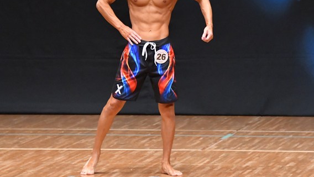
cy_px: 51
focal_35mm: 407
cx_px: 152
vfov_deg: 3.0
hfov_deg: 5.3
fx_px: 3390
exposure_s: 1/400
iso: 8000
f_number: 5.6
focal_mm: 190
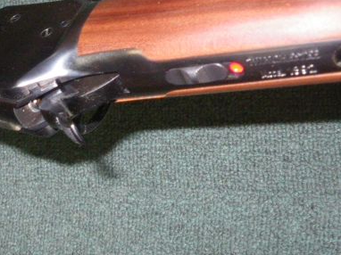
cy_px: 72
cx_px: 29
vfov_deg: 22.1
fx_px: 650
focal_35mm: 66
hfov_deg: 28.2
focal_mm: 5
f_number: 3.5
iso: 400
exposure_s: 1/50
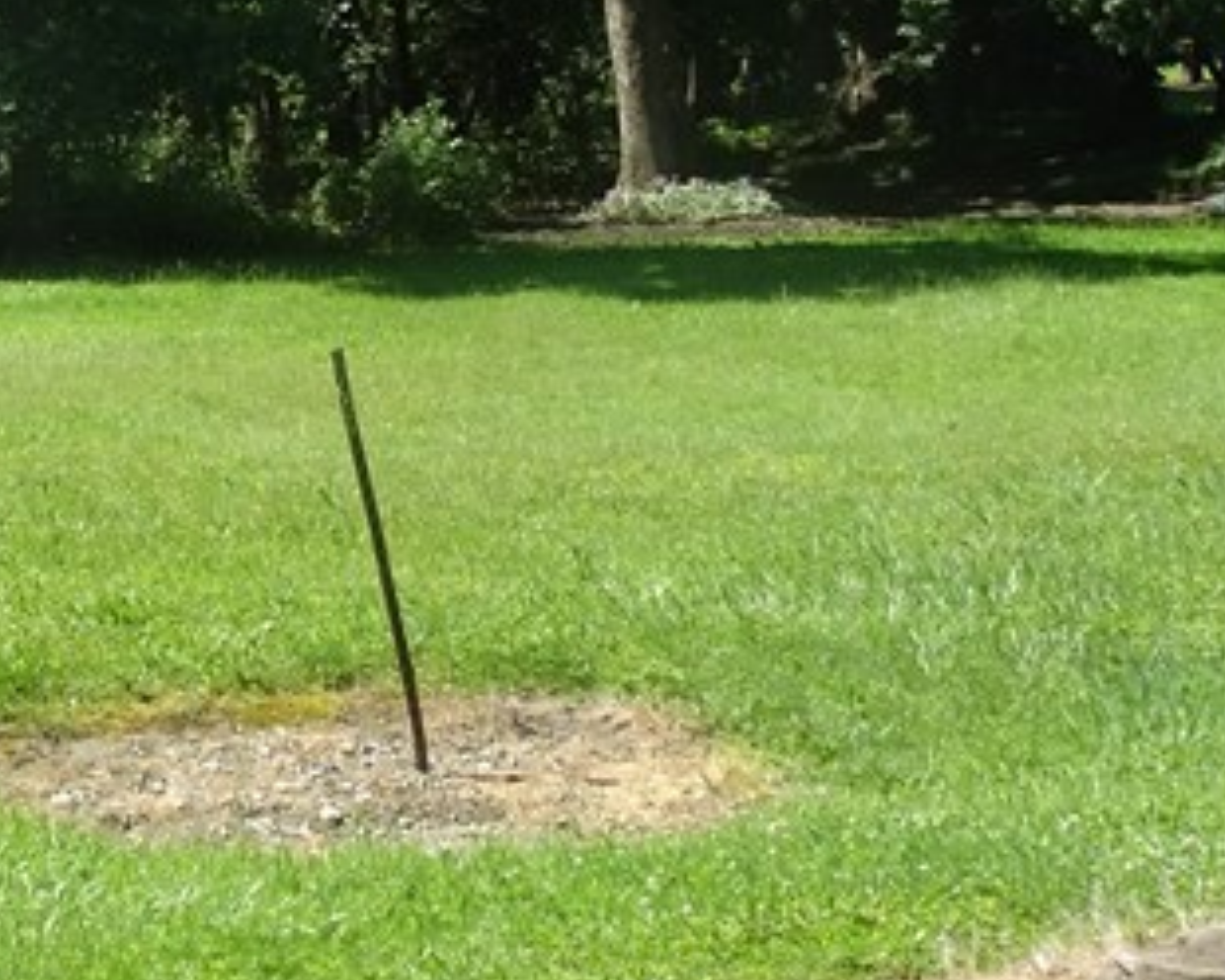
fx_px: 4206
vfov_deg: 13.1
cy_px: 12
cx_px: -51
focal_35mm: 116
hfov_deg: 16.2
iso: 80
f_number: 4
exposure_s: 1/320
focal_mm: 6.17
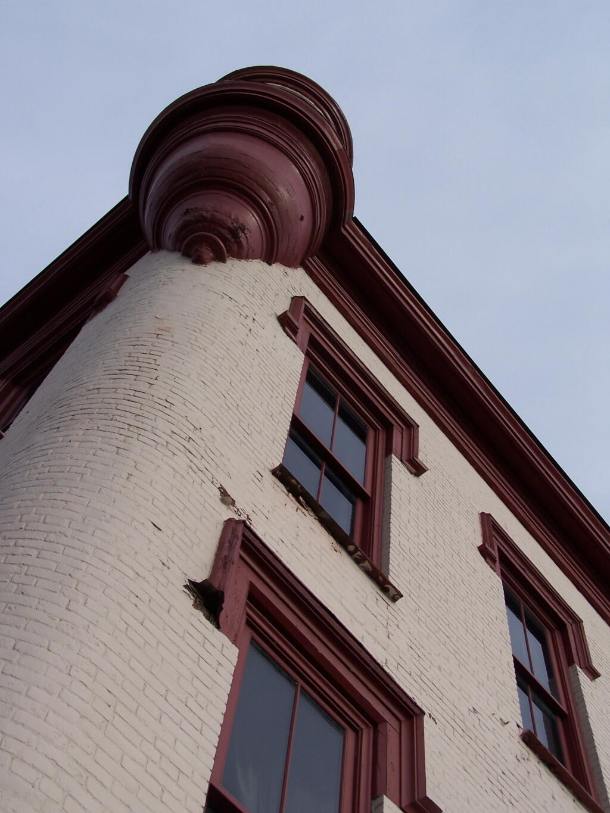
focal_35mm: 48
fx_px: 1128
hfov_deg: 30.3
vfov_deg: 39.7
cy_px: 406
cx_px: 305
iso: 80
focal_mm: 8
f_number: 4
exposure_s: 1/1000
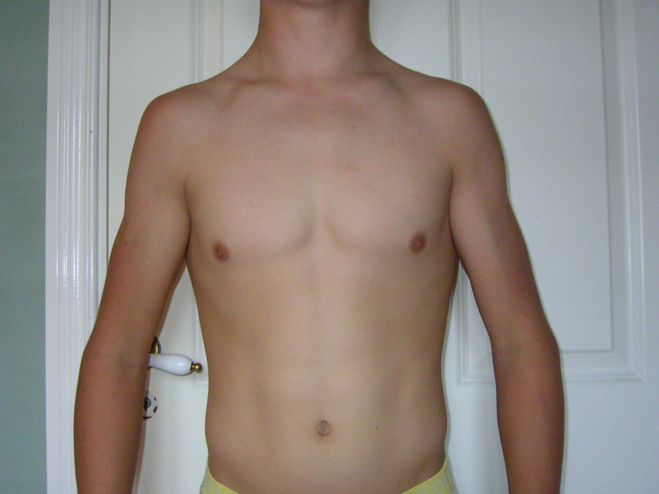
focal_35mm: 36
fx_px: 685
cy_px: 247
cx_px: 330
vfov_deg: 39.7
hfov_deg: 51.4
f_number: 2.8
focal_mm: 5.6
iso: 200
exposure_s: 1/50
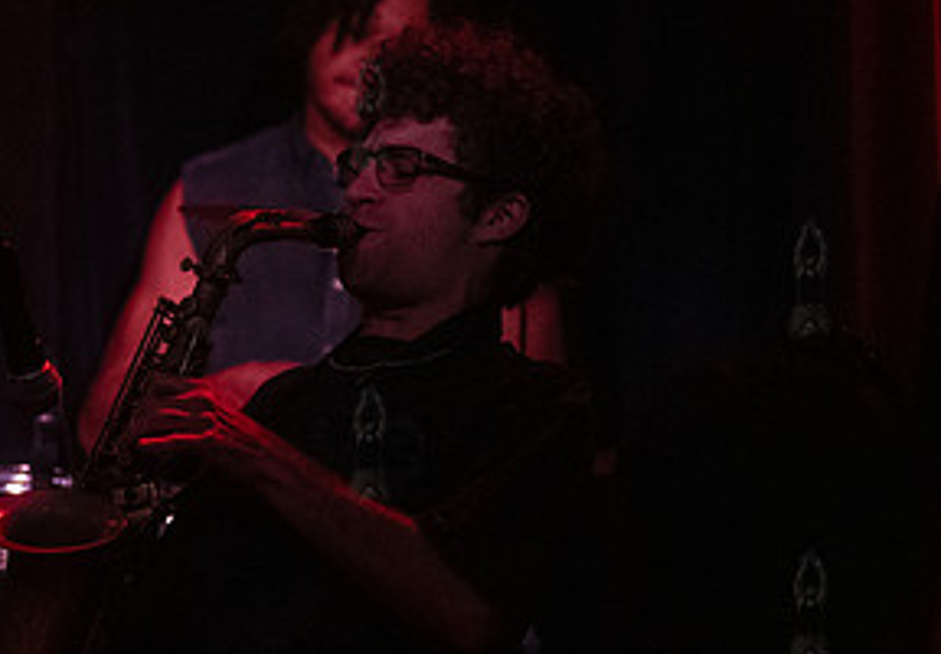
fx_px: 4660
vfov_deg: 8.0
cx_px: 265
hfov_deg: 11.5
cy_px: 401
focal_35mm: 176
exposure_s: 1/320
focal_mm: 80
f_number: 3.2
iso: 8000
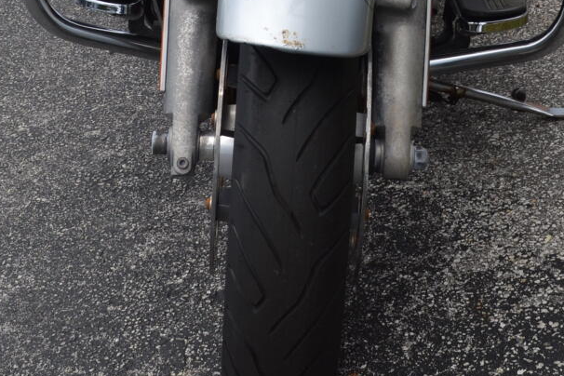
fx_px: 1551
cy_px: -175
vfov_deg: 13.1
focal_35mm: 99
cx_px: 311
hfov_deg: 20.6
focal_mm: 20
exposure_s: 1/250
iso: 100
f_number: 8
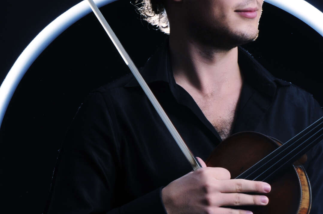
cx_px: 149
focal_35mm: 171
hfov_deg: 12.0
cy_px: 112
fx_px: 1532
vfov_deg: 8.0
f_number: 14
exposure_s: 1/125
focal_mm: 48
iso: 200
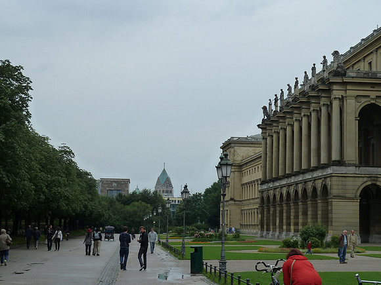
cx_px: 190
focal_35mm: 78
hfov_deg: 25.0
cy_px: 142
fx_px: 859
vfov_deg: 18.9
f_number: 5
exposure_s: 1/400
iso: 125
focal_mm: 12.8
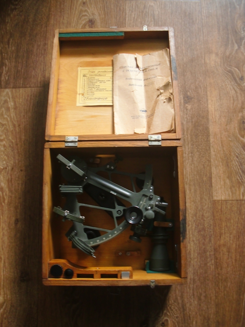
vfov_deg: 51.4
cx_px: 122
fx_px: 340
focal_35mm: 36
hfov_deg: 39.7
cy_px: 164
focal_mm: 6.3
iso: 200
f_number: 2.8
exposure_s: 1/13
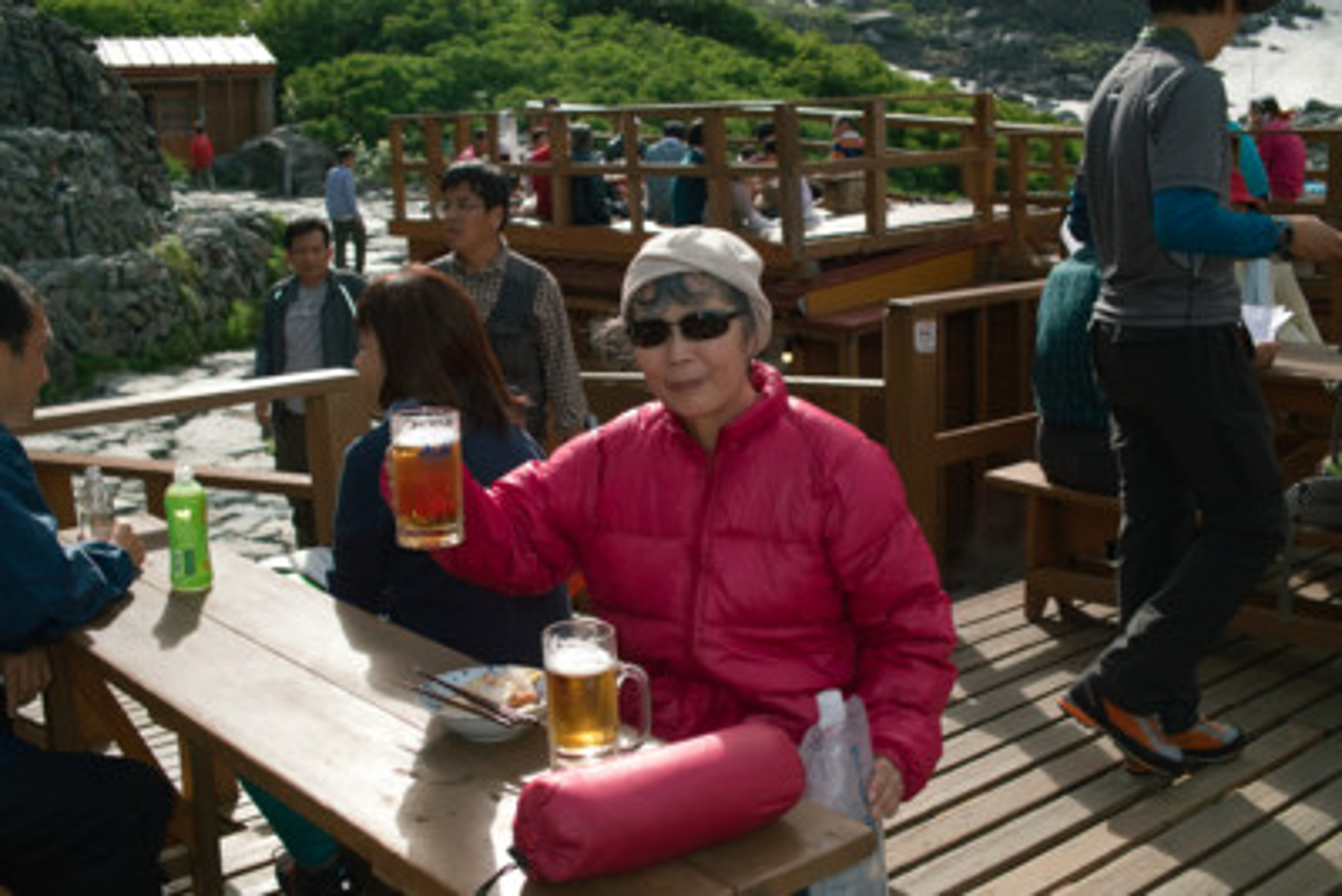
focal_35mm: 41
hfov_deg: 47.4
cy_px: 448
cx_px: 671
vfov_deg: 32.7
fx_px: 1529
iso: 100
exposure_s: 1/320
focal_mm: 24.2
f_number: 5
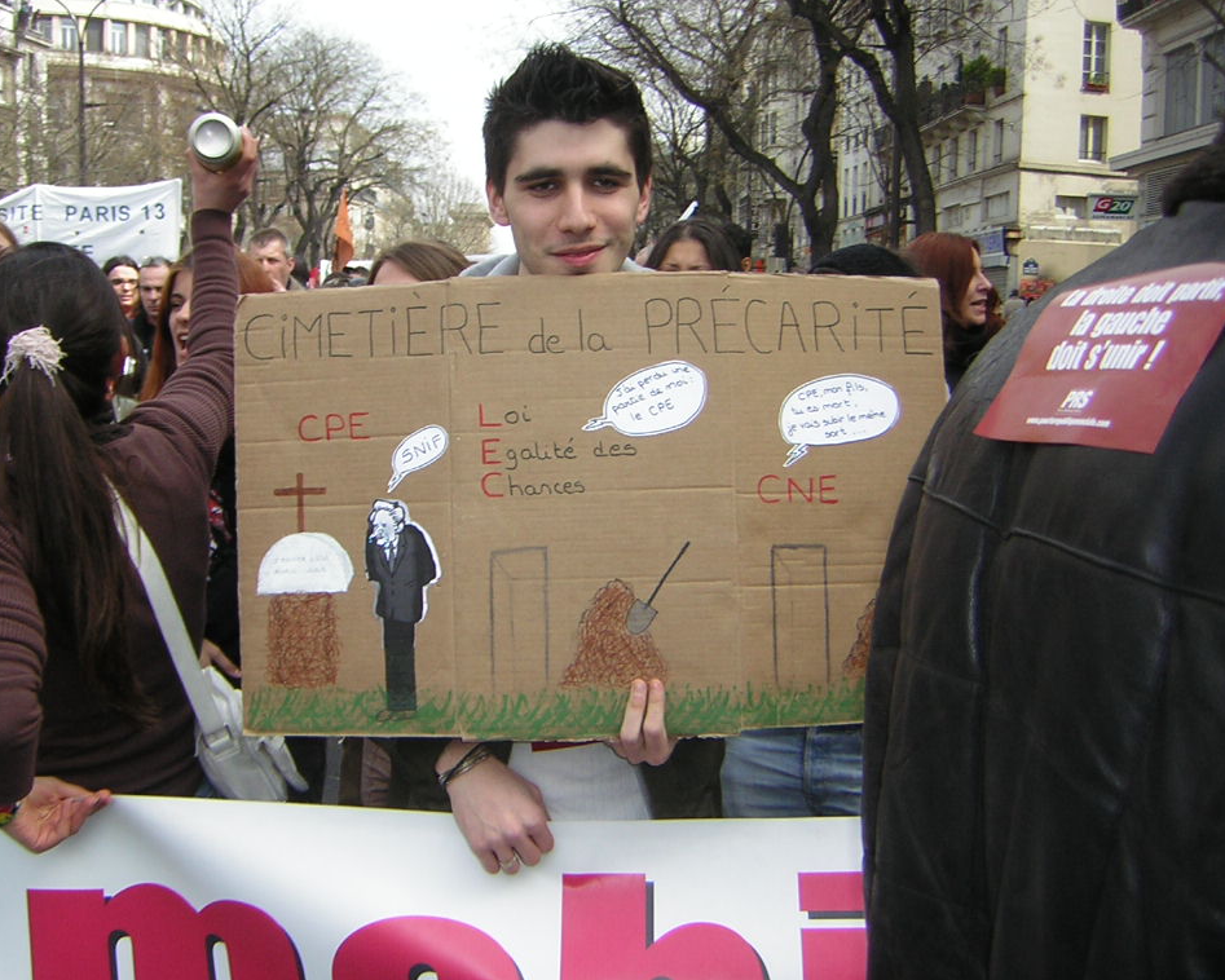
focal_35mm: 38
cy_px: 495
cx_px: 576
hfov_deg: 47.9
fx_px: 1378
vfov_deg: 39.2
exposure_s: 1/422
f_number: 2.6
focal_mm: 4.7
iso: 50
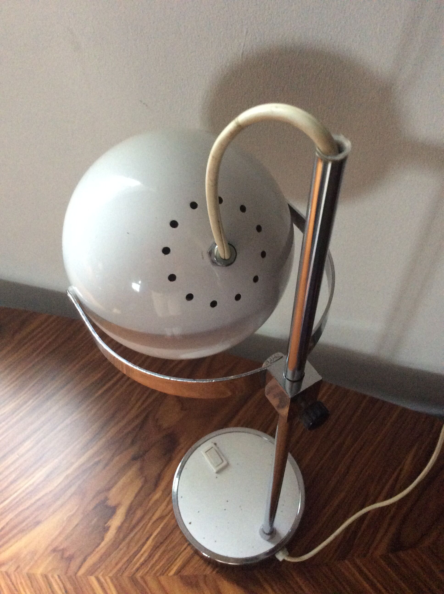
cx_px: 222
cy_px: 297
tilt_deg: -54.4
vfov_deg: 56.9
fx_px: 549
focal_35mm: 32
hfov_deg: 44.1
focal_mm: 3.3
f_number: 2.4
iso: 250
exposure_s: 1/17
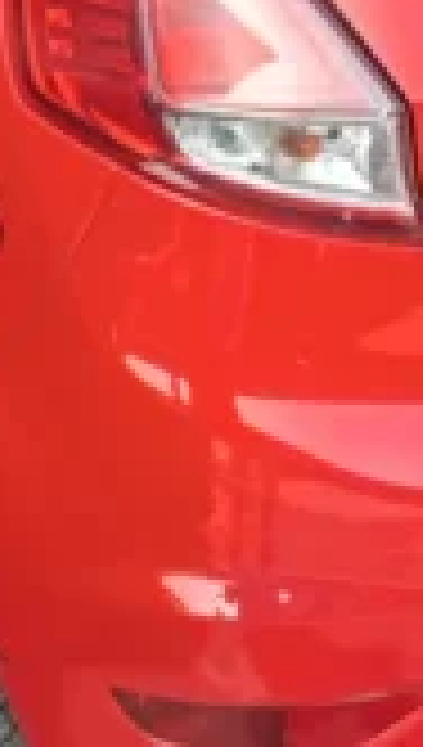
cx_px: 99
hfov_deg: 11.0
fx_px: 2182
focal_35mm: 110
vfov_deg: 19.1
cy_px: 68
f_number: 2.2
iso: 100
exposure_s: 1/190
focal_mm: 3.46
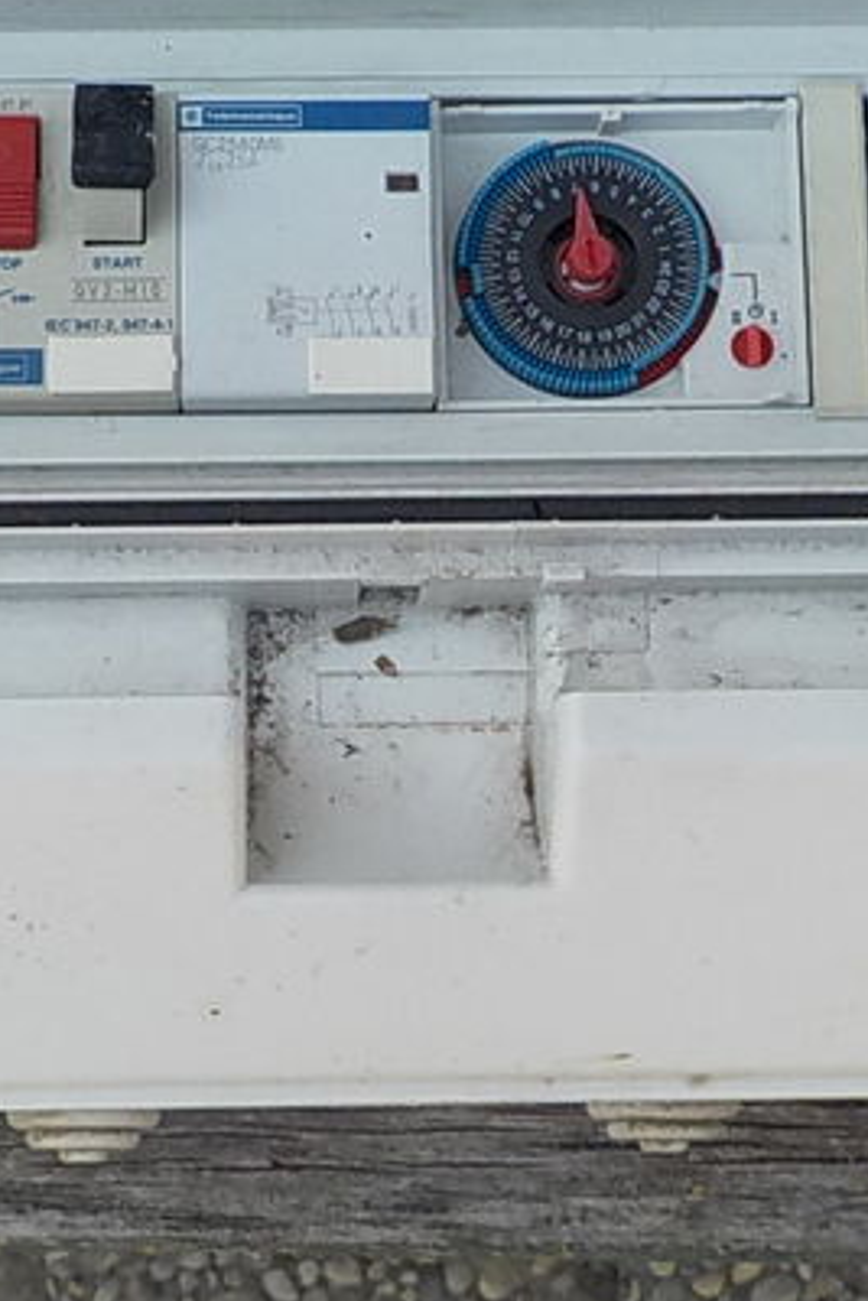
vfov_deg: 26.0
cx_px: 341
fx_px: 2818
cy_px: 680
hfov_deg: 17.5
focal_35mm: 78
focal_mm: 4.1
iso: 125
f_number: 3.3
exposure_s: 1/500
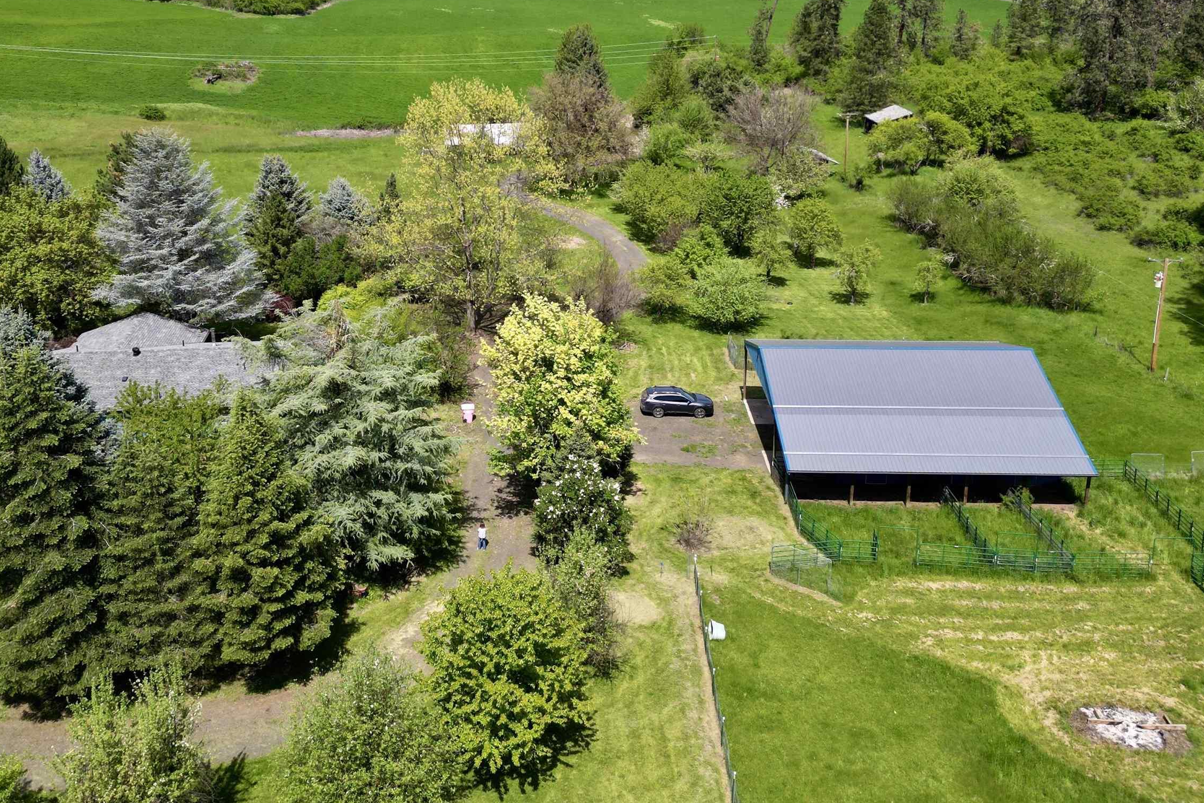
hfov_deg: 55.6
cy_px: 206
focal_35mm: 34
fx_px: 1137
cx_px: 527
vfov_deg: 38.0
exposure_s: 1/2500
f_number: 1.7
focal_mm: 6.72
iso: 110
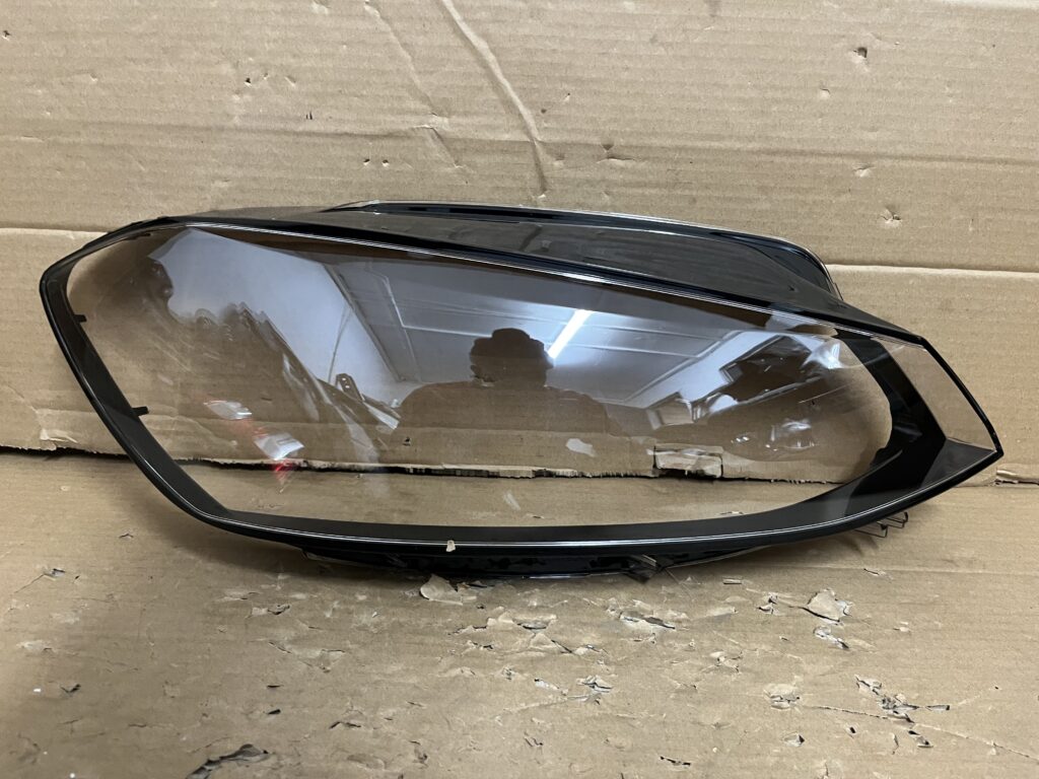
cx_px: 520
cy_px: 390
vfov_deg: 53.1
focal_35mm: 26
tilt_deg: -22.5
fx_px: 780
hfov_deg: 67.3
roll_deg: -0.8
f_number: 1.6
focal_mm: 5.1
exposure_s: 1/33
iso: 400
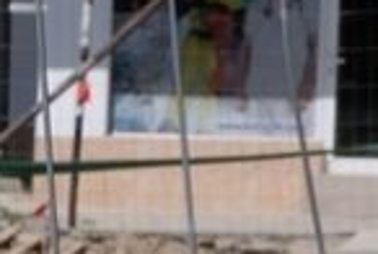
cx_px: -432
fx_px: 3156
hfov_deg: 6.6
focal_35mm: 300
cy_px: 297
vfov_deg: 4.6
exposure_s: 1/350
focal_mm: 41.8
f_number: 16
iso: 400
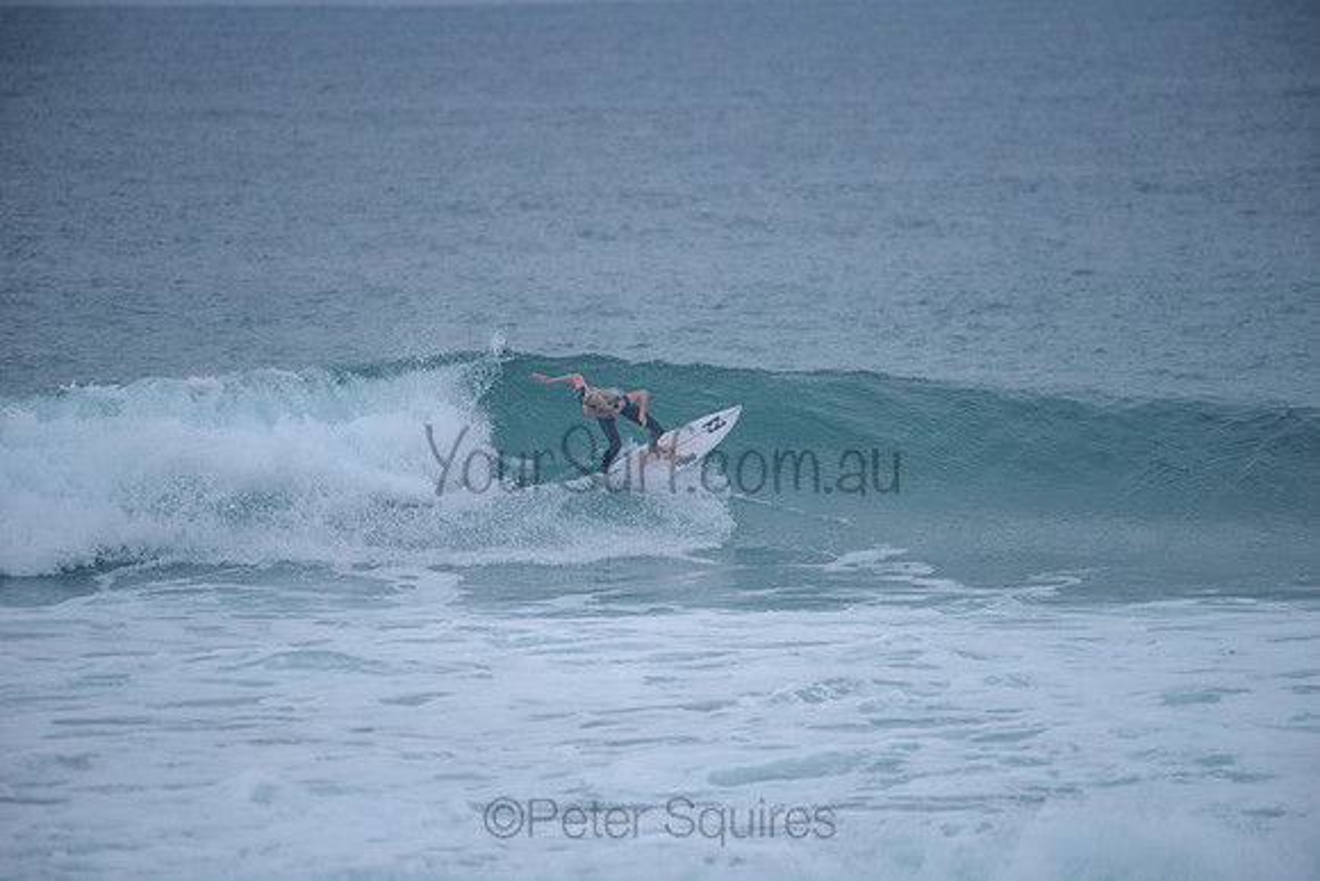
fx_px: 18337
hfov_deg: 4.1
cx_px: 660
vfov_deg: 2.8
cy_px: 440
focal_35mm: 500
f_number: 5.6
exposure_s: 1/2000
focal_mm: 500
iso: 320
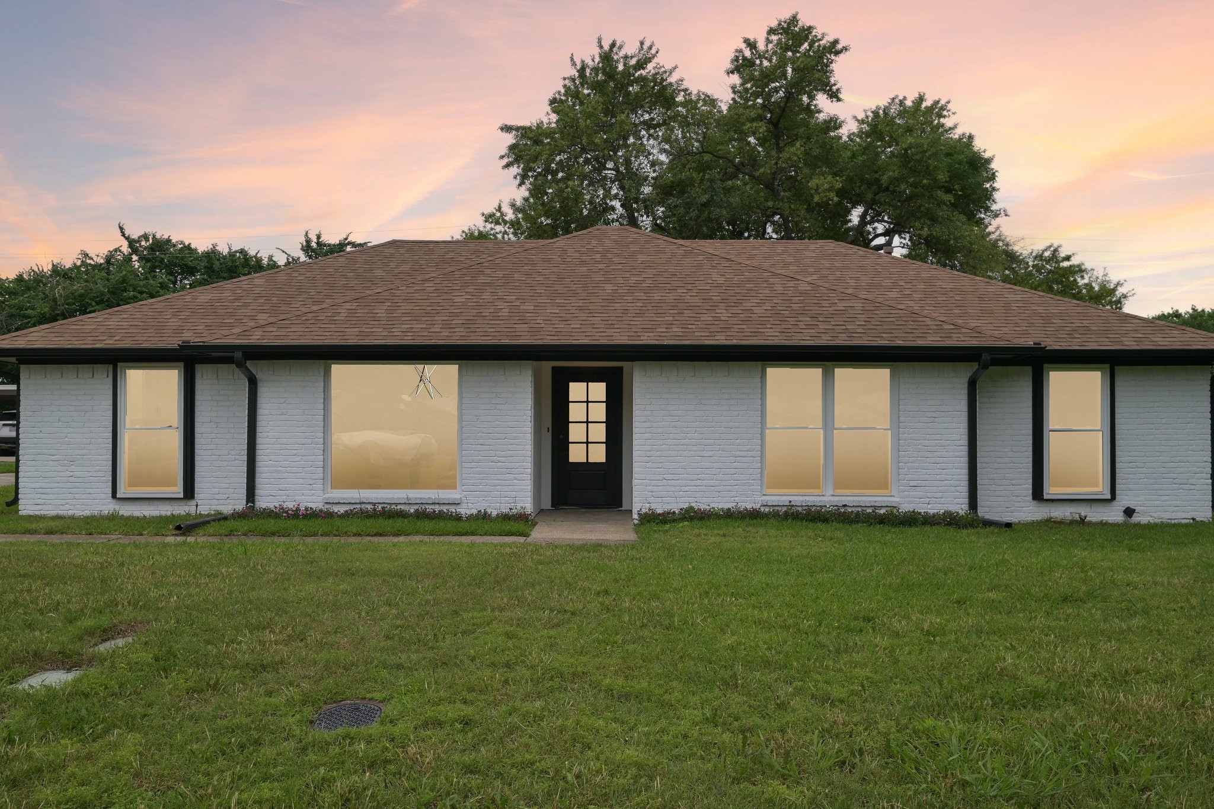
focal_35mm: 24
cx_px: 607
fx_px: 826
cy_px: 404
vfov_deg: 52.2
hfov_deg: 72.6
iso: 400
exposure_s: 1/250
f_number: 8
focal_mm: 24.5
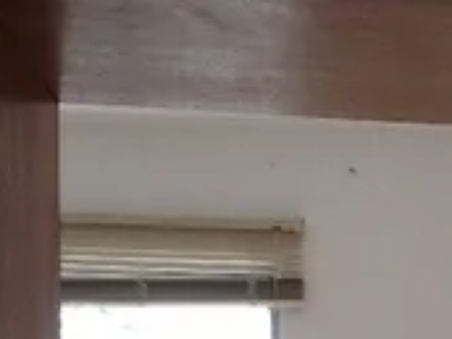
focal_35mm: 163
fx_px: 2128
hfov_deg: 11.8
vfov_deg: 8.7
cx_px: 570
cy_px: 625
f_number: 2.4
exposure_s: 1/128
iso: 50
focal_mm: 4.28
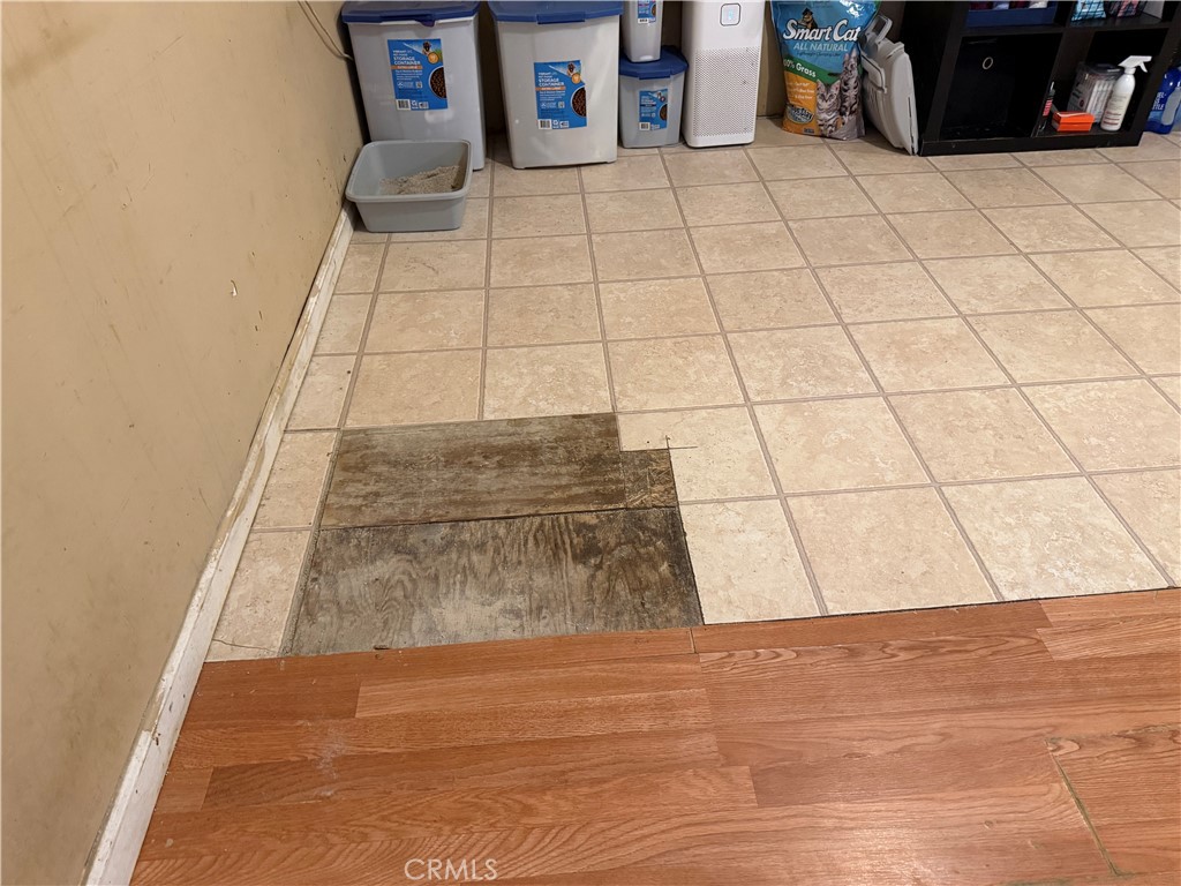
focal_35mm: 24
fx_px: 819
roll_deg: +2.1
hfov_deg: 71.6
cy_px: 443
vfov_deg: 56.8
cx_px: 590
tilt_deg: -38.9
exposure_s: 1/60
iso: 640
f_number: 1.78
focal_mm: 6.76
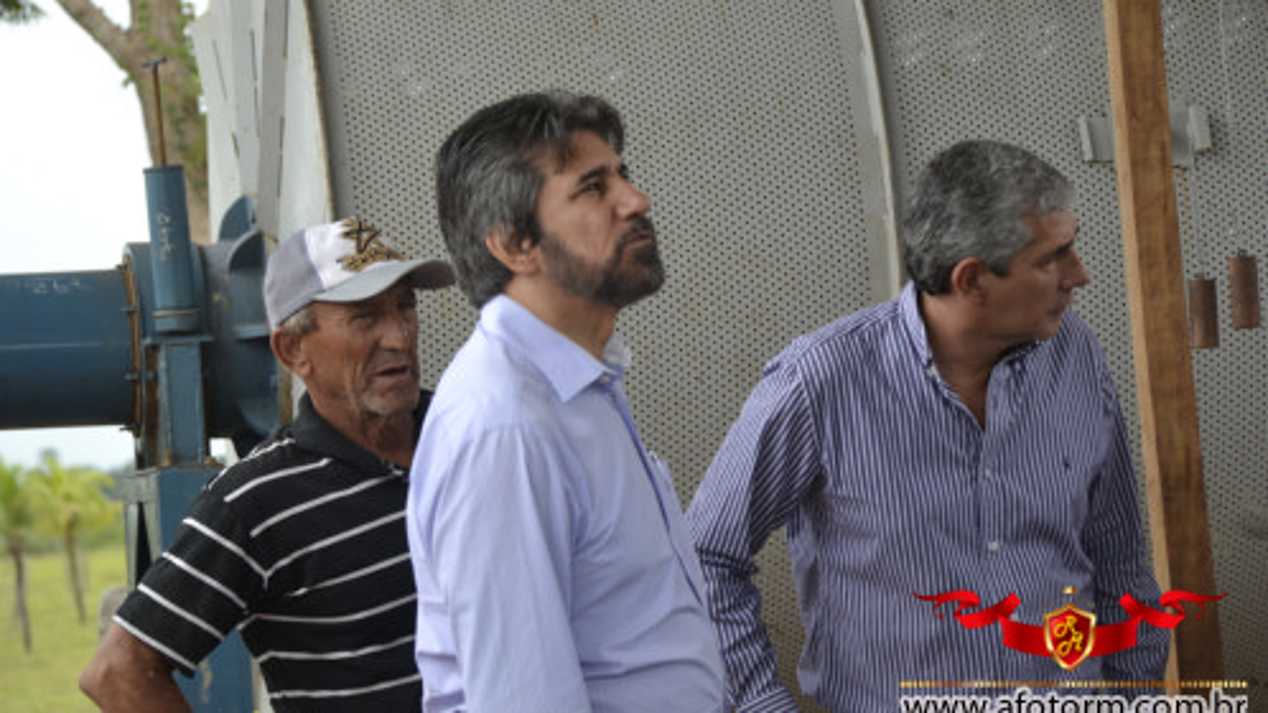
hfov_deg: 15.1
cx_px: 634
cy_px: 337
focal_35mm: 142
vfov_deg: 8.5
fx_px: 4774
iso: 400
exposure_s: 1/400
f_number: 5.6
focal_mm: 90
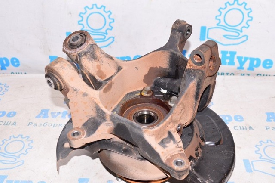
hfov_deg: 46.5
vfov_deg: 31.8
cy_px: 92
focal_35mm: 42
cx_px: 138
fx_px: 320
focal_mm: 28
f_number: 8
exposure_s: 1/125
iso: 1600
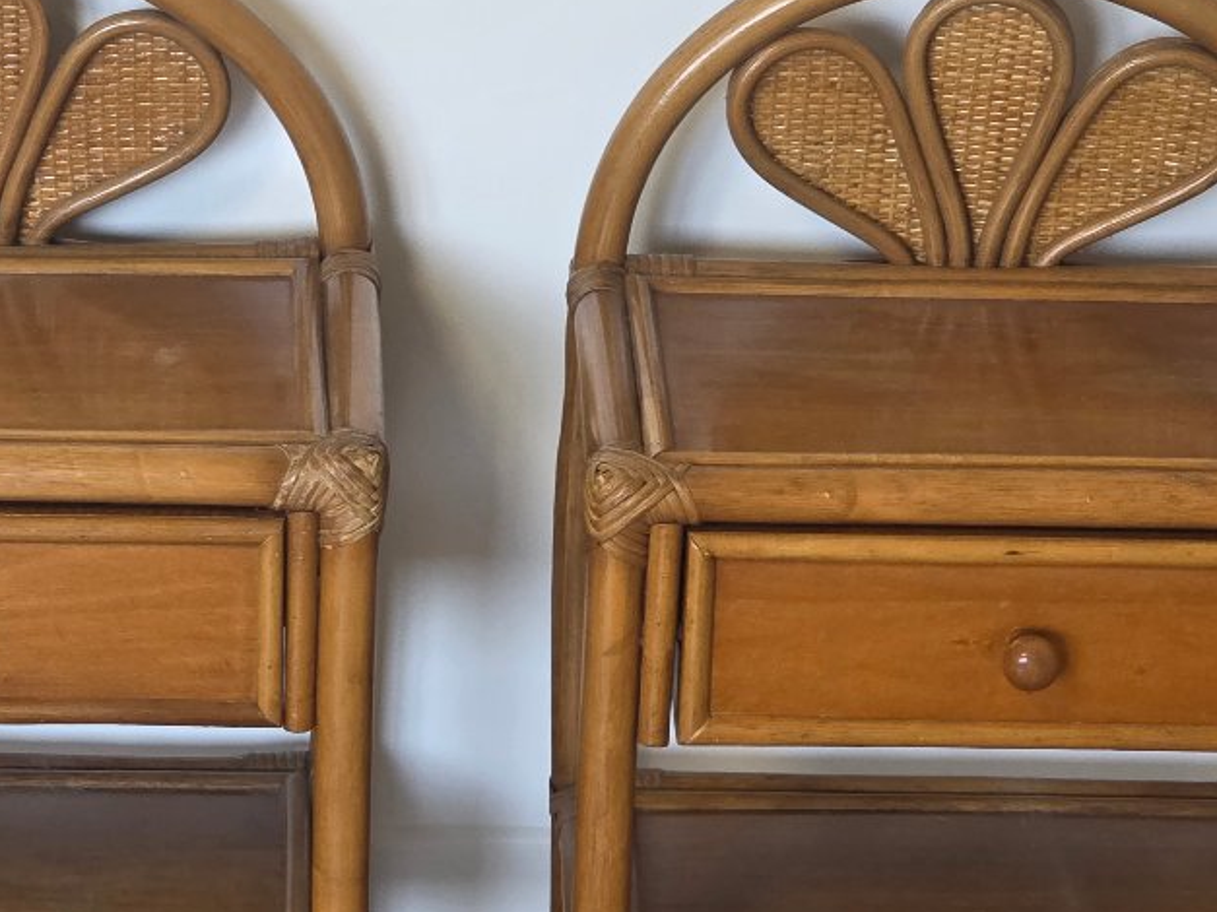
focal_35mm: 132
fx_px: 4640
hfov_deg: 14.9
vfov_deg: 11.2
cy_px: 475
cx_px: 336
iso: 320
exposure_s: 1/100
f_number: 2.4
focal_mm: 7.9
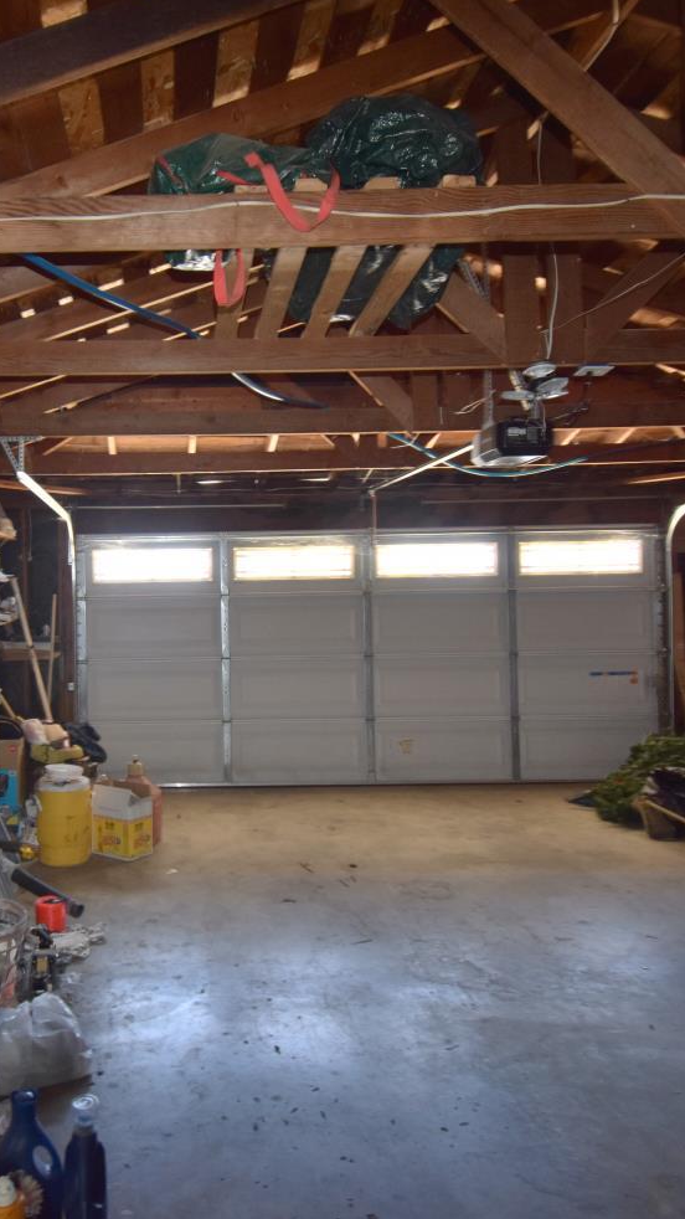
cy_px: 611
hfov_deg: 45.5
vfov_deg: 76.3
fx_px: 775
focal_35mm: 24
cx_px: 149
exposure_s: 1/30
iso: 400
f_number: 4.5
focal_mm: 10
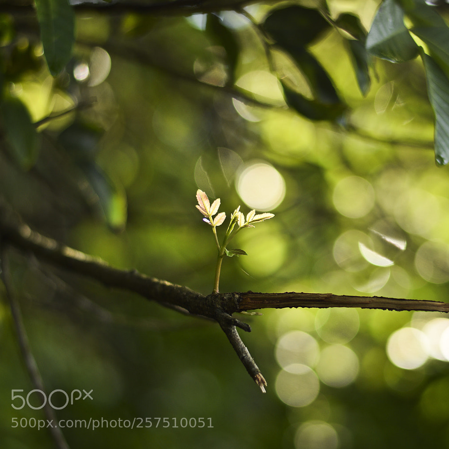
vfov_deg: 17.4
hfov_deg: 17.3
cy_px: 223
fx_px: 1467
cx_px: 336
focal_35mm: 100
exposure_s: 1/500
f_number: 2.2
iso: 100
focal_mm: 50
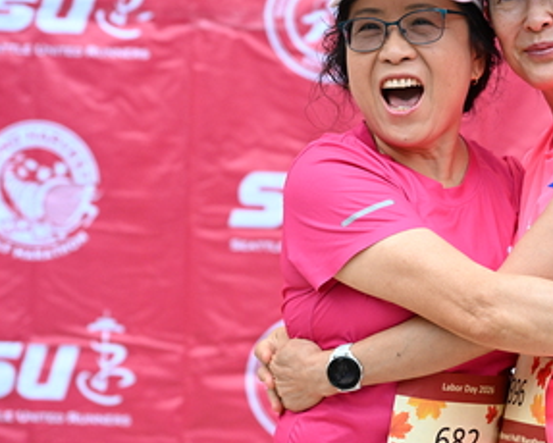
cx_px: 424
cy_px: 215
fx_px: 2473
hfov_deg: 12.7
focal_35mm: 151
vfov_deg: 10.2
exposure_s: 1/400
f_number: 4
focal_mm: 84
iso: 2000
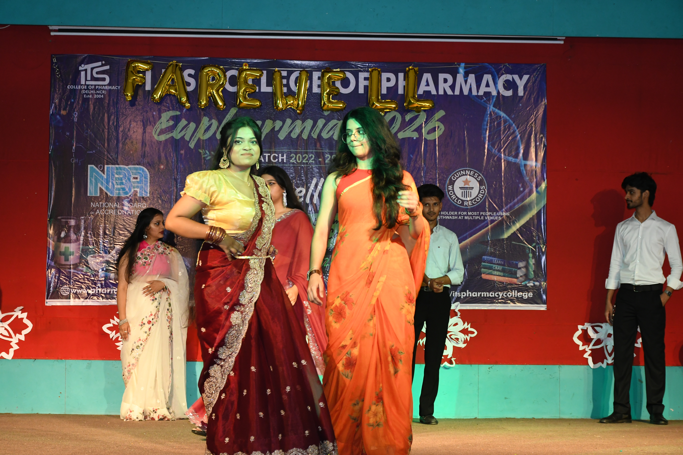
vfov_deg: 18.9
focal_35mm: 72
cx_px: 342
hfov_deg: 28.1
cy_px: 228
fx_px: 1366
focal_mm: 48
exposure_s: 1/100
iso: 1600
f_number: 5.6
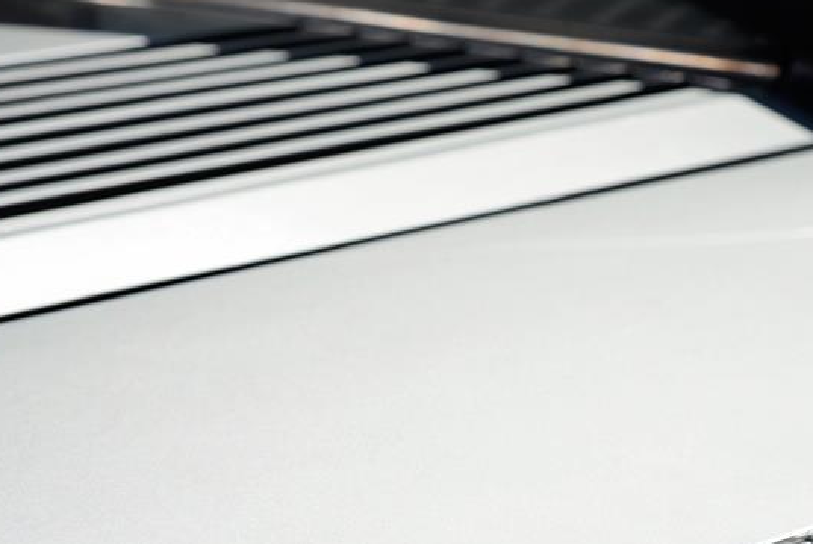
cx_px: 487
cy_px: 349
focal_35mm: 214
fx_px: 4837
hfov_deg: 9.6
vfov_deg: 6.4
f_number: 8
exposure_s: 1/200
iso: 100
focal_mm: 120
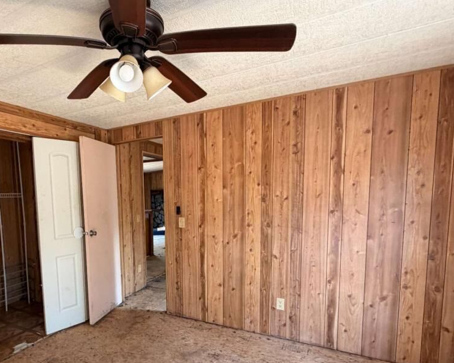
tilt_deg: -1.7
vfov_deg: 62.3
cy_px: 225
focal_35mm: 22
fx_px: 296
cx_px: 158
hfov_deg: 73.2
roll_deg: +3.7
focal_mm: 2.22
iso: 320
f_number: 2.2
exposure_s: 1/77
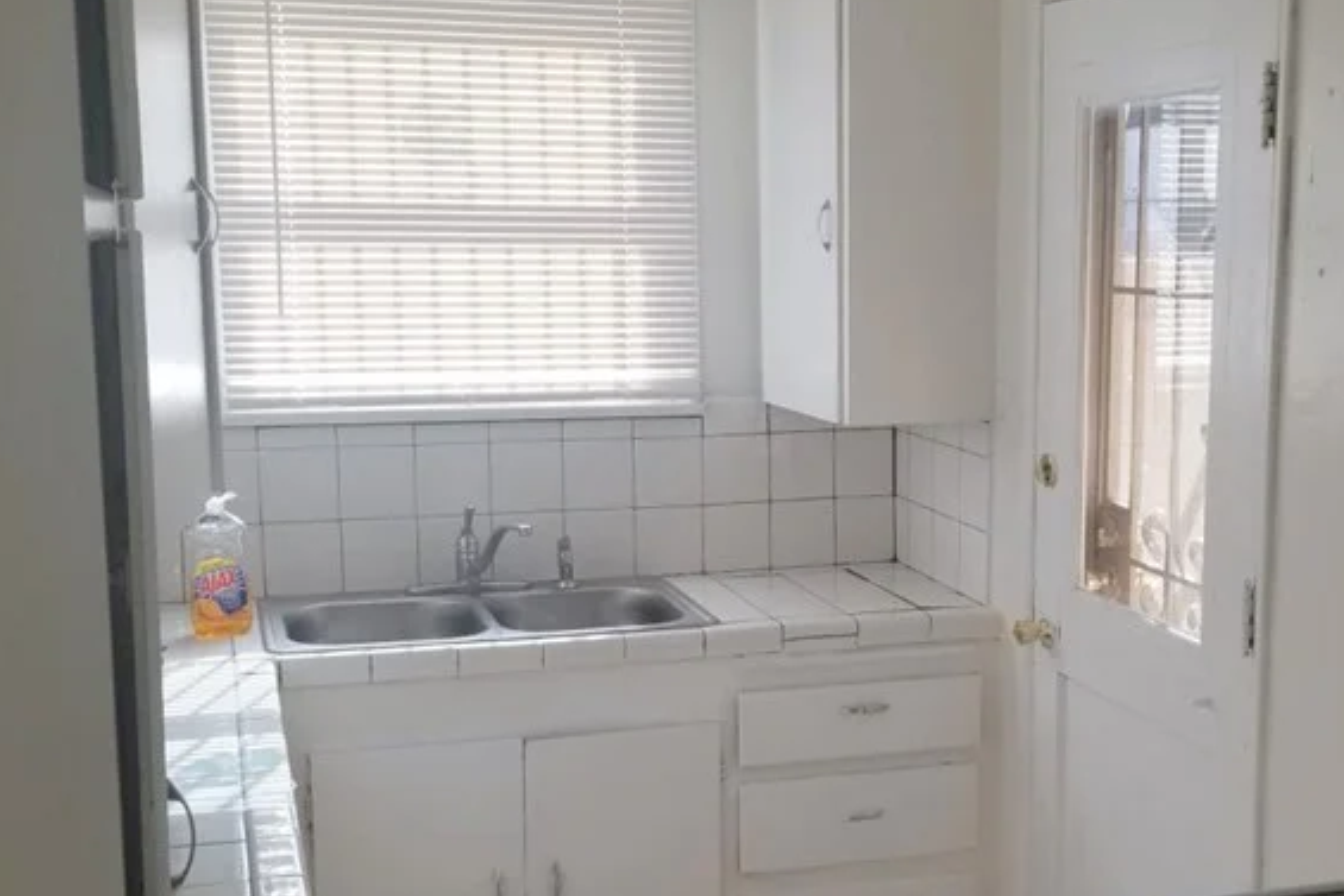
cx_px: 823
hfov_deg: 40.1
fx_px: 1830
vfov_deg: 27.5
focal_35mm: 49
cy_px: 554
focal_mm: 4.3
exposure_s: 1/262
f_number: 1.7
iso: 50
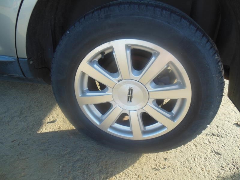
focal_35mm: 25
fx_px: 173
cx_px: 120
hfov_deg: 69.4
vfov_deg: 54.9
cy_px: 90
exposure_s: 1/200
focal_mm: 4.5
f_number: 3.2
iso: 125
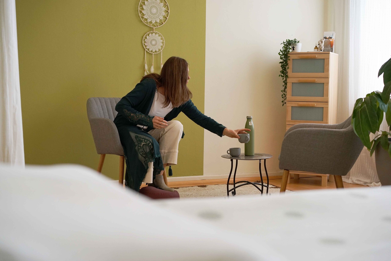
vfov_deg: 24.6
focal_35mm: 55
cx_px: 196
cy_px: 130
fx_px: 597
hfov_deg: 36.2
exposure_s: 1/160
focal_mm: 55
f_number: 4
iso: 800
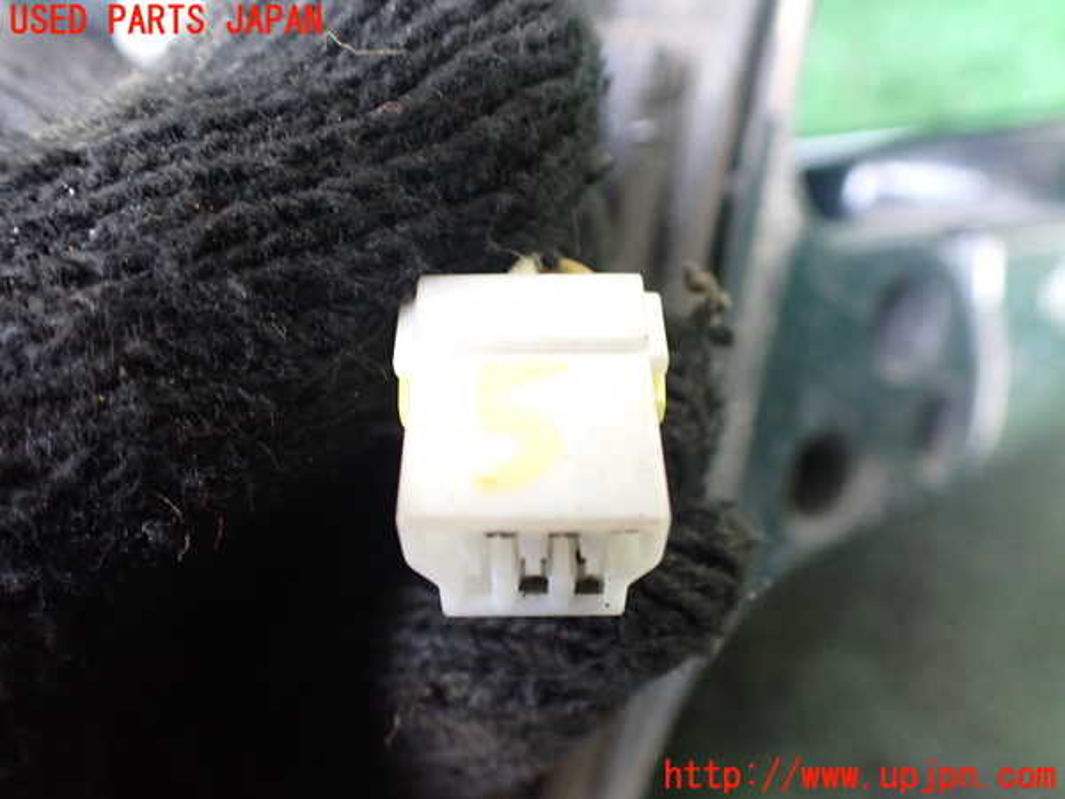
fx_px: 923
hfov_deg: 60.0
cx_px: 532
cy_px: 400
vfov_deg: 46.8
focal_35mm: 30
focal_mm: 5.4
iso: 800
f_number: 2.3
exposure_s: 1/50
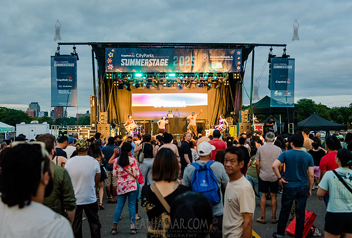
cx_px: 182
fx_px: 390
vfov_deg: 33.9
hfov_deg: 48.5
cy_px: 119
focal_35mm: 40
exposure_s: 1/250
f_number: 3.5
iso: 6400
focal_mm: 38
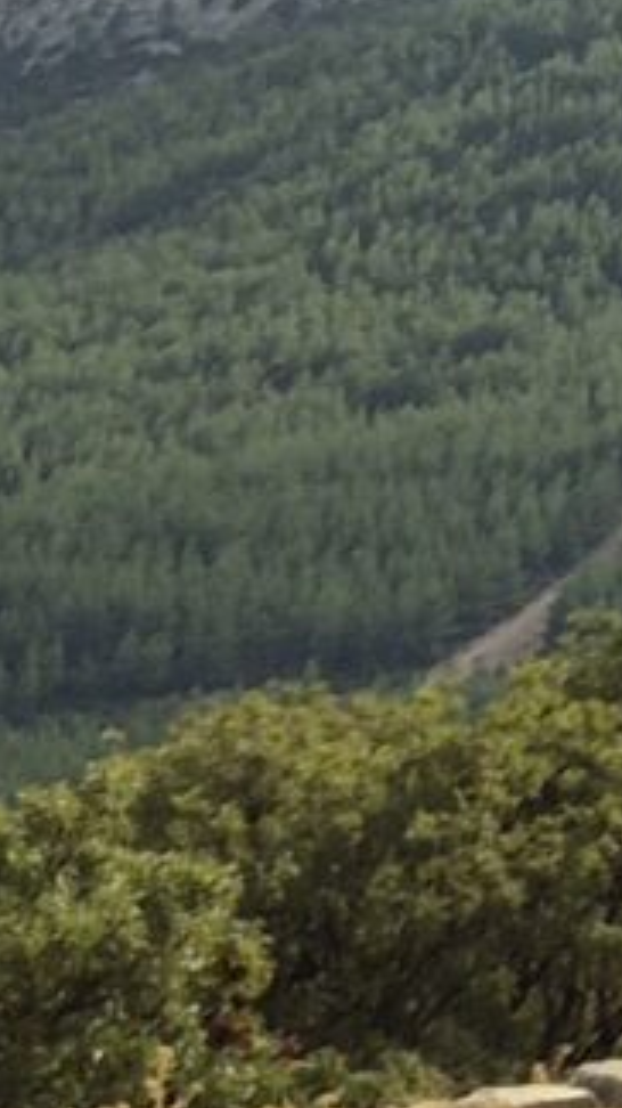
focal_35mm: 198
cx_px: 2481
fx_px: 5812
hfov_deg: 5.4
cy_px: -790
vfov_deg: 10.3
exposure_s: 1/7664
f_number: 1.8
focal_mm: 5.4
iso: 25
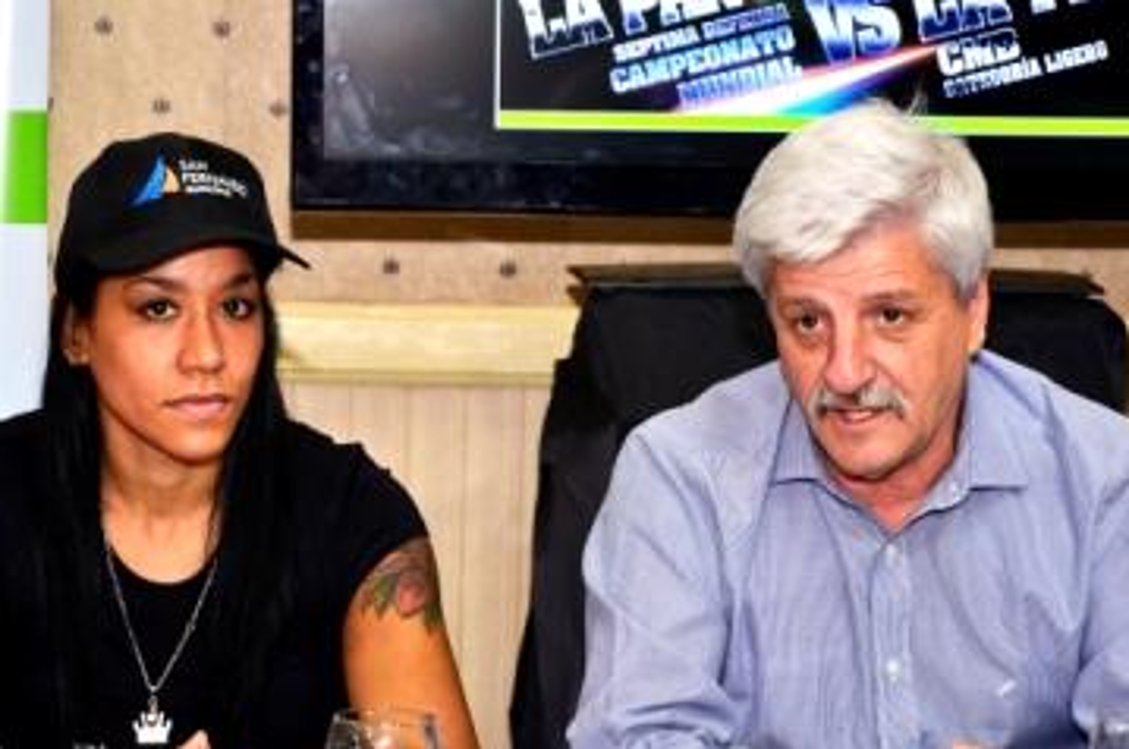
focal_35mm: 131
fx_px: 4101
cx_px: 550
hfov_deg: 15.7
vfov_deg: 10.4
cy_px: 464
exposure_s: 1/80
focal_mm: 70
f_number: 5.6
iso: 800
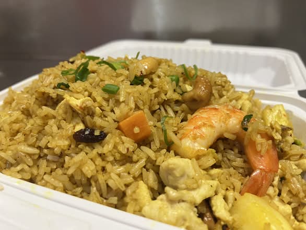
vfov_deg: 53.1
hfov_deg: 67.3
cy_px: 115
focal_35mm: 26
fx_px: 230
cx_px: 153
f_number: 1.6
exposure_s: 1/60
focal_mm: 5.1
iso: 160
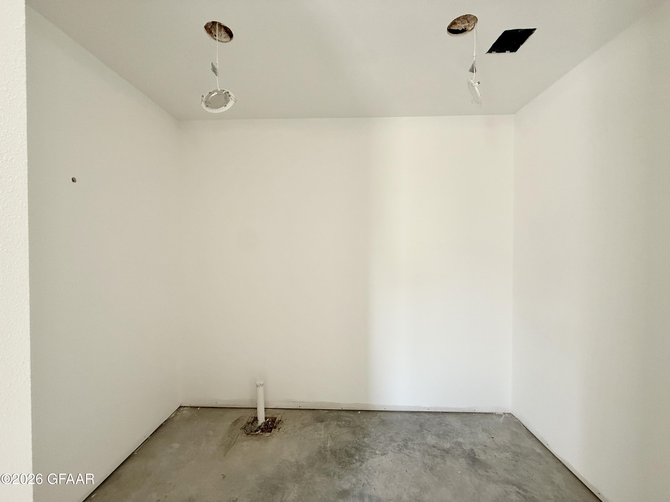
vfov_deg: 85.7
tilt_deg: -1.0
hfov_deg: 102.1
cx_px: 335
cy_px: 251
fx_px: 271
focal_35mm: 14
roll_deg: -0.8
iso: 250
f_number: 2.2
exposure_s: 1/99
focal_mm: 2.22
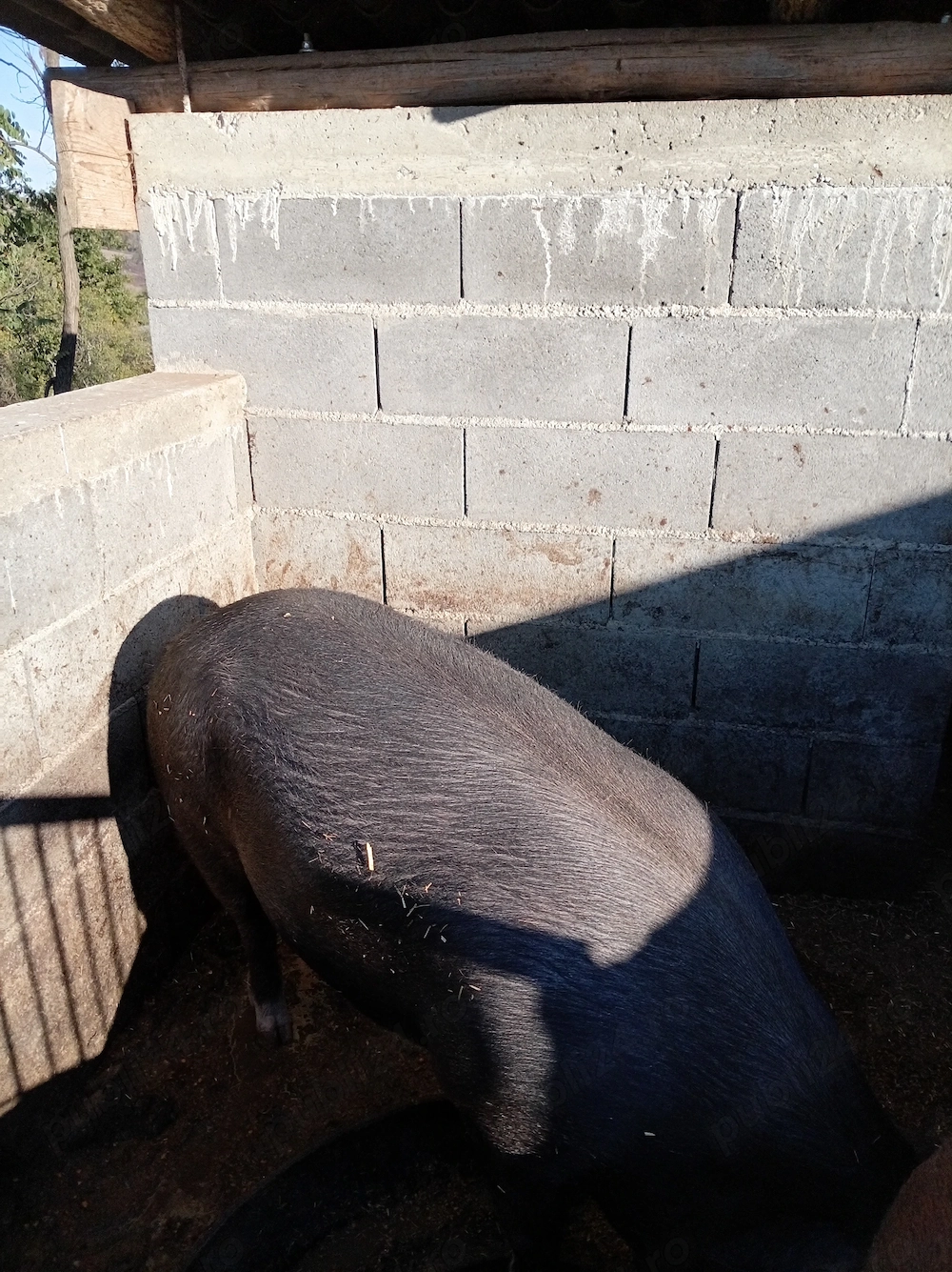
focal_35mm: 25
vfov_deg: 69.4
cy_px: 636
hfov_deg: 54.8
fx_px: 917
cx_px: 476
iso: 101
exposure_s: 1/854
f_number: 1.8
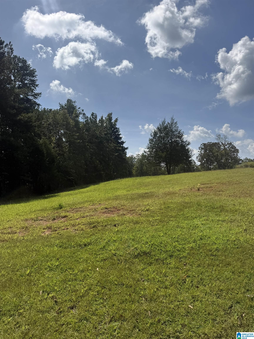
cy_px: 170
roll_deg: -3.2
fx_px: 235
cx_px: 127
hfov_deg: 56.8
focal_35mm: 24
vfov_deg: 71.6
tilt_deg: +0.1
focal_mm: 6.76
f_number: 1.78
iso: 80
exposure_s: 1/9091
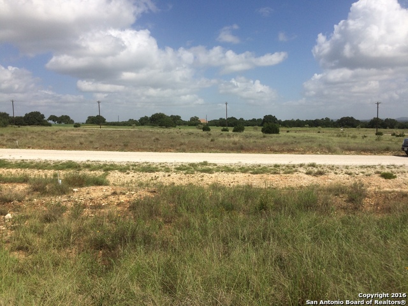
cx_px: 204
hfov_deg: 61.7
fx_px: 342
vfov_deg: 48.2
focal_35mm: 29
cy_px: 153
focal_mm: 4.15
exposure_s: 1/4115
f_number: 2.2
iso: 32
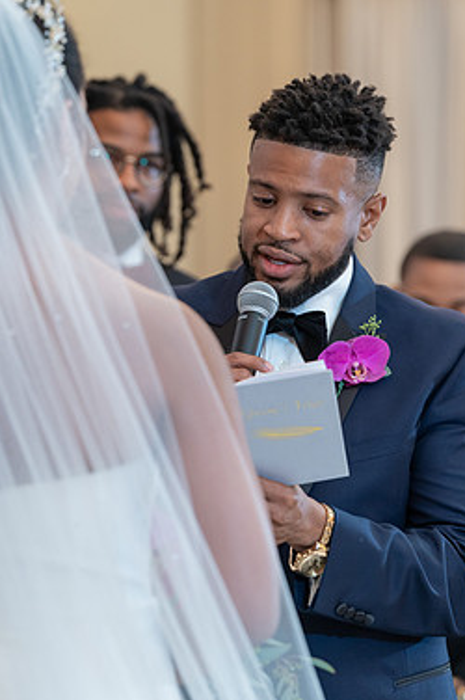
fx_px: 4581
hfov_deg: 5.8
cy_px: 298
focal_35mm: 236
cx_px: 234
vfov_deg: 8.7
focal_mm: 197
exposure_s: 1/100
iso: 2000
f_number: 4
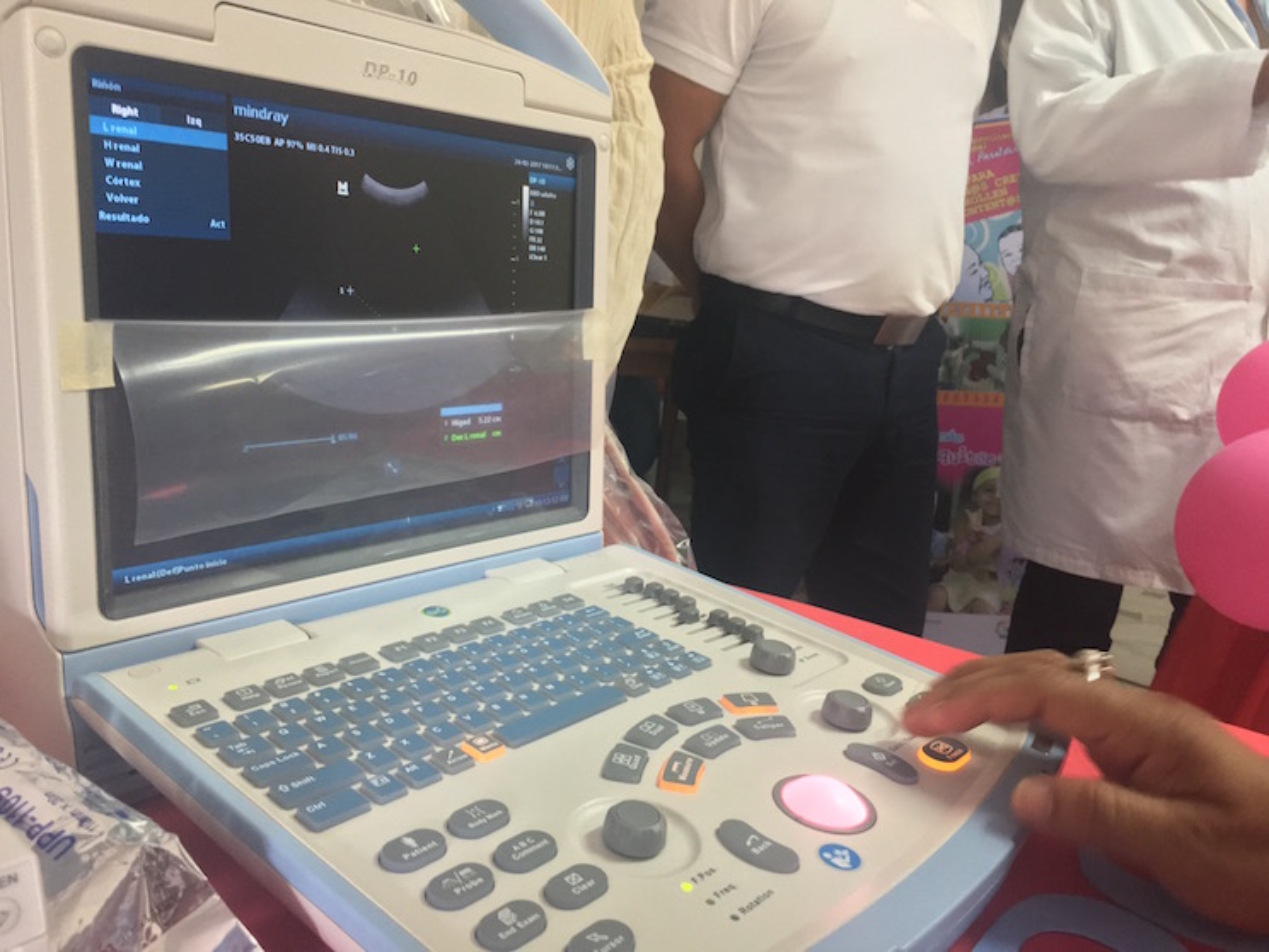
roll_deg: -3.5
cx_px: 634
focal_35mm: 29
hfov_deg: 61.7
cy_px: 476
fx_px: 1063
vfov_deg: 48.2
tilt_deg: -9.4
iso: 200
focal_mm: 4.15
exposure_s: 1/24
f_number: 2.2
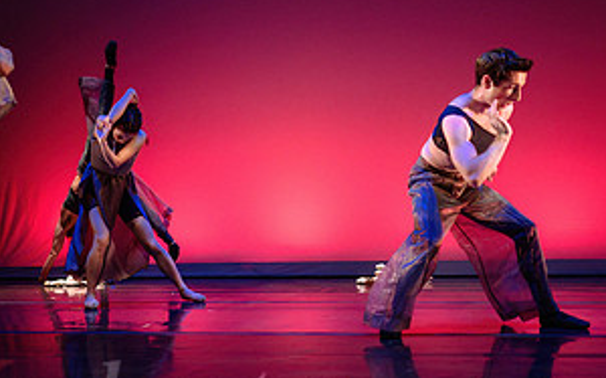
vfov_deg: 23.9
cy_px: 188
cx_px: 291
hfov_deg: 37.6
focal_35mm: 54
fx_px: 891
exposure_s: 1/400
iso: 1000
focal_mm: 24
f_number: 1.4
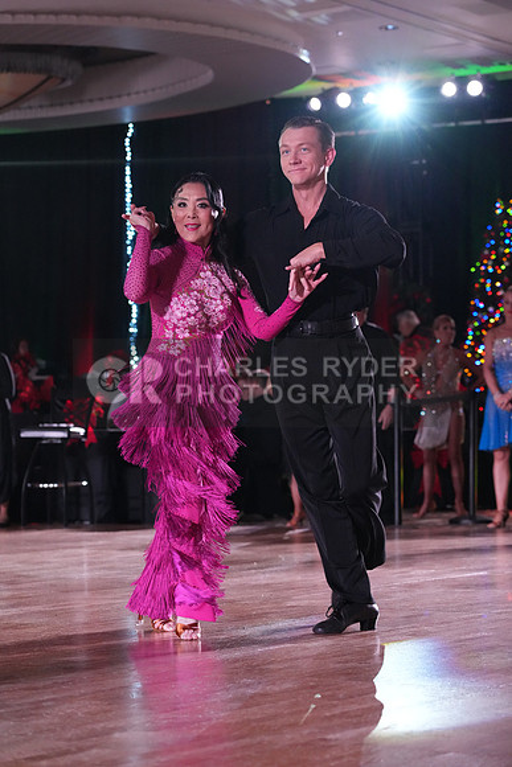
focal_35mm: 105
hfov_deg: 13.0
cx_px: 256
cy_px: 384
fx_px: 2238
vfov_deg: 19.5
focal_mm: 105
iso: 5000
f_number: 5
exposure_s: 1/320
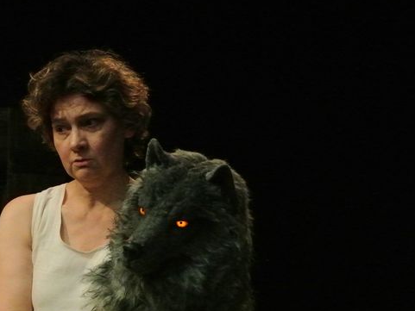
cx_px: 110
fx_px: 2746
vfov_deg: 6.5
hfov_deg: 8.6
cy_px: 220
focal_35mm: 229
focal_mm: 53.1
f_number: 5.6
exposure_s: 1/100
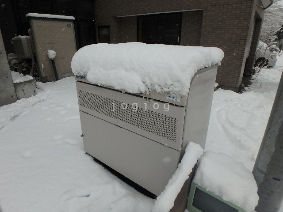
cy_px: 106
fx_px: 172
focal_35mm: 21
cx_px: 142
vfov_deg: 63.4
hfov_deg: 79.0
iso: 125
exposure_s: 1/500
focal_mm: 3.7
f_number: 3.5
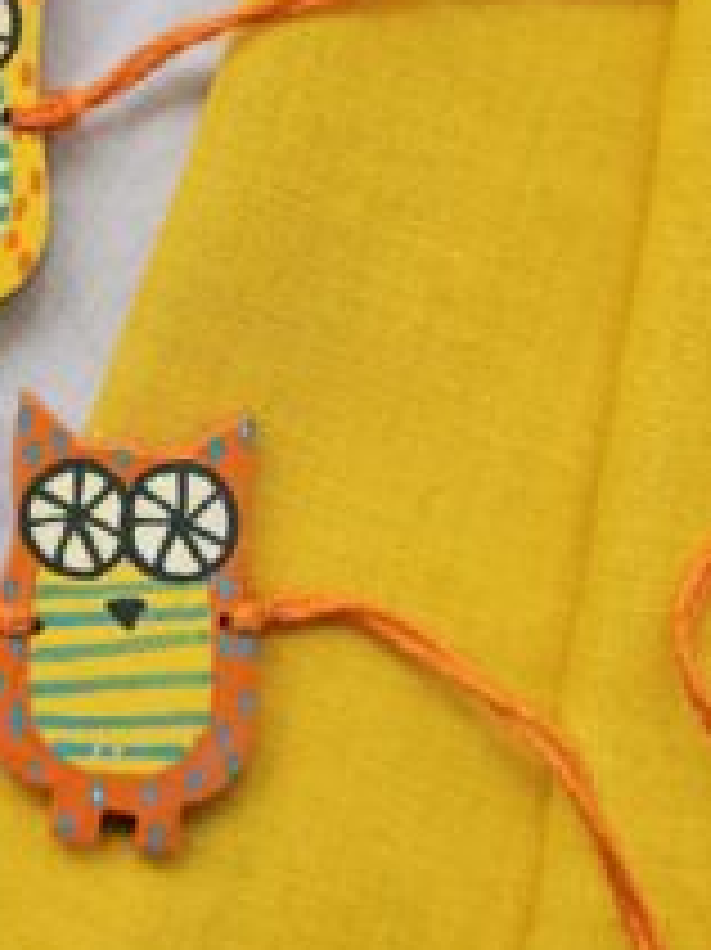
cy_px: 257
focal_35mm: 61
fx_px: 1672
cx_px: 32
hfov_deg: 23.2
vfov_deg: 31.2
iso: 200
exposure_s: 1/142
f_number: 1.8
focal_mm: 5.4
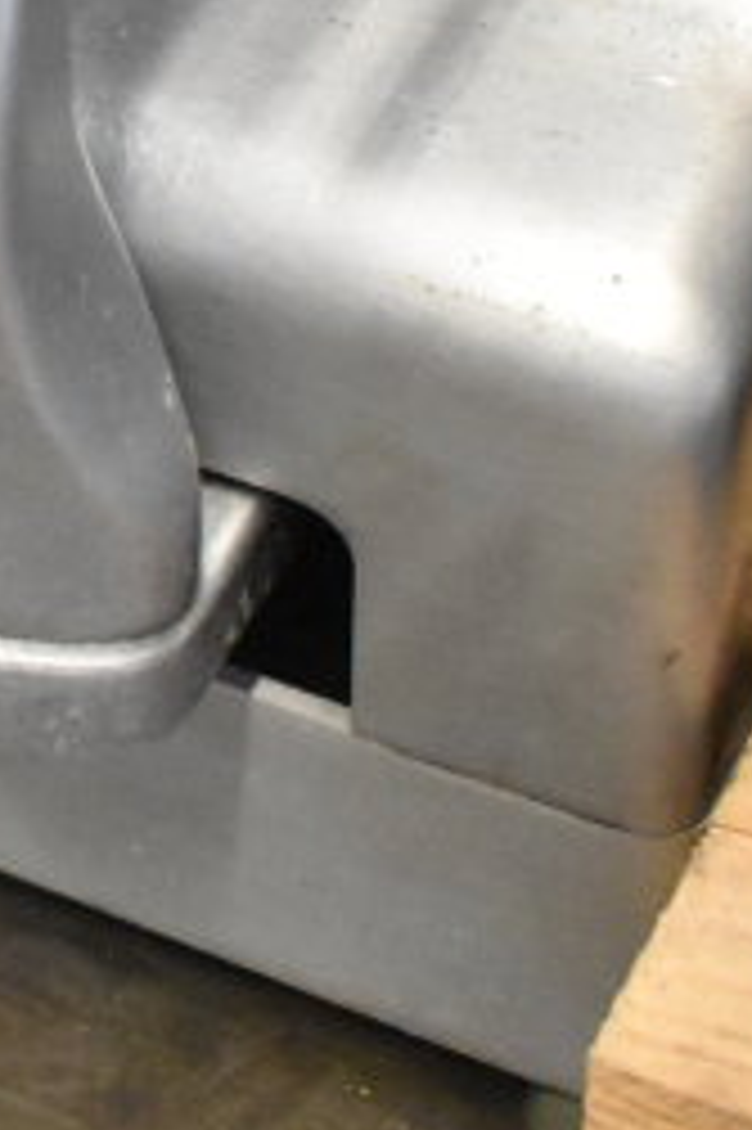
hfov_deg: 8.7
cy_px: -691
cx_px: -482
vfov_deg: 12.6
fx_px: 4800
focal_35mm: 153
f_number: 6.3
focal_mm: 28
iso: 6400
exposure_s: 1/160
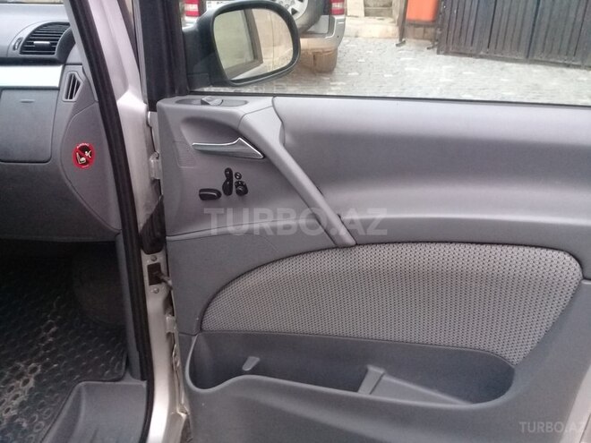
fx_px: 529
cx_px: 296
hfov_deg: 58.4
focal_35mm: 31
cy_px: 222
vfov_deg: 45.4
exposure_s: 1/17
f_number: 2.2
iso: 200
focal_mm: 3.3
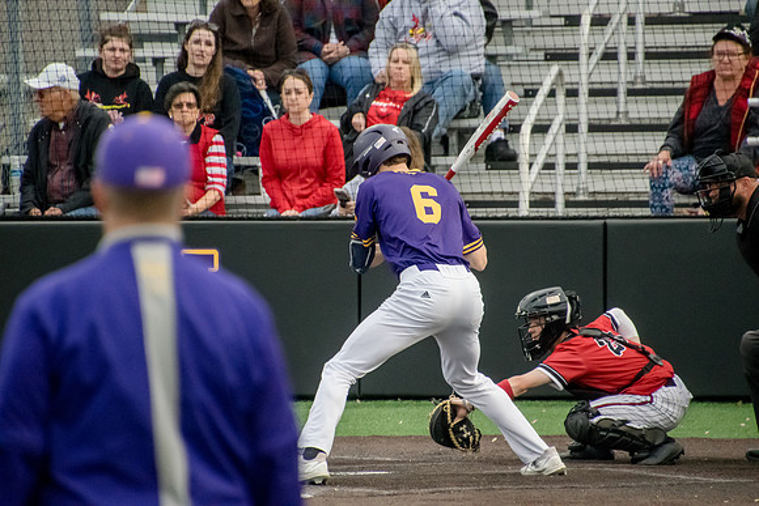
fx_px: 12652
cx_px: 380
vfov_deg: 2.3
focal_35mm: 600
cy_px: 253
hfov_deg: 3.4
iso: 4000
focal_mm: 400
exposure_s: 1/2500
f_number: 6.3
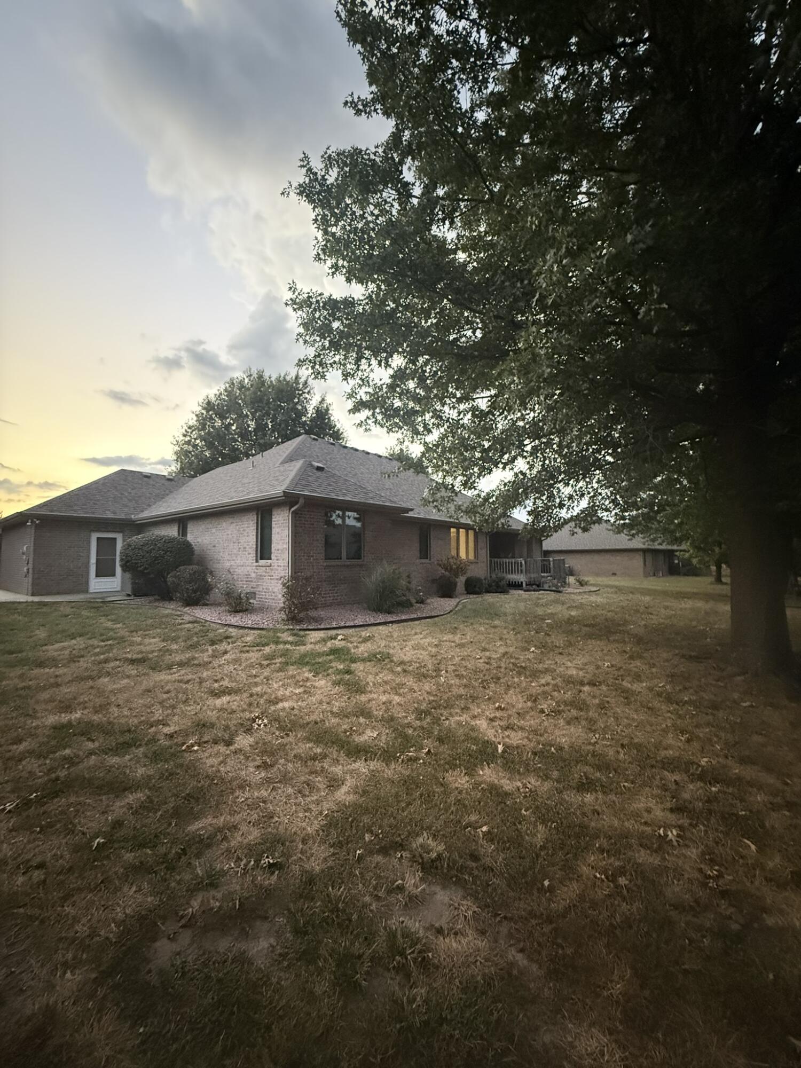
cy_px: 534
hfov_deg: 85.7
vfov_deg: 102.1
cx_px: 400
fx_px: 432
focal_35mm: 14
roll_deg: -0.5
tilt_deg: +4.5
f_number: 2.2
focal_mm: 2.22
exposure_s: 1/30
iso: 1250
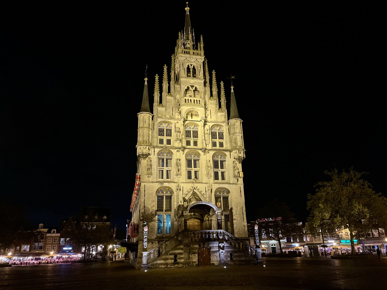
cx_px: 194
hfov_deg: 67.3
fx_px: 291
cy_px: 145
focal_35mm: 26
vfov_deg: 53.1
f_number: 1.6
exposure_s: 1/25
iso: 500
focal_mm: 4.2
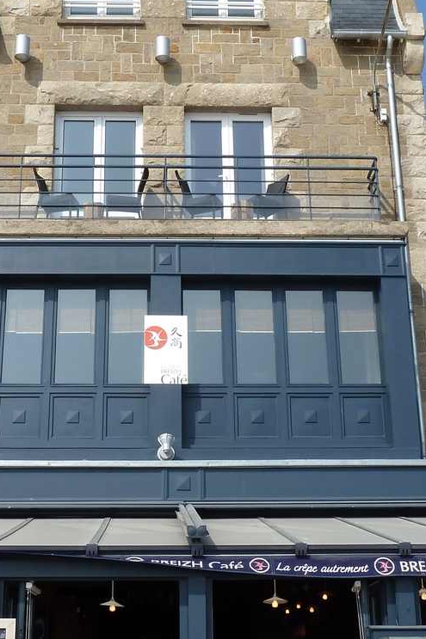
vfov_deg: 35.6
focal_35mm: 56
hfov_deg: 24.2
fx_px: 994
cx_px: 182
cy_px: 295
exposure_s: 1/400
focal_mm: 4.1
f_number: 5
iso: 80
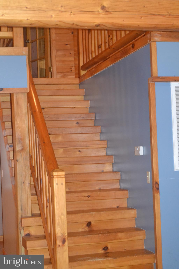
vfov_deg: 29.2
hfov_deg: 19.7
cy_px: 134
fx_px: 515
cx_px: 90
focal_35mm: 69
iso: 3200
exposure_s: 1/60
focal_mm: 46
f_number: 5.3
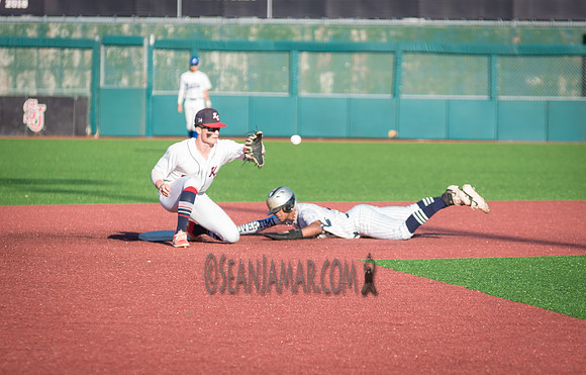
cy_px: 277
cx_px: 345
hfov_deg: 7.3
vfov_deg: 4.7
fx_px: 4611
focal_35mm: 287
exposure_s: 1/1250
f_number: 5
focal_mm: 200
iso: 320
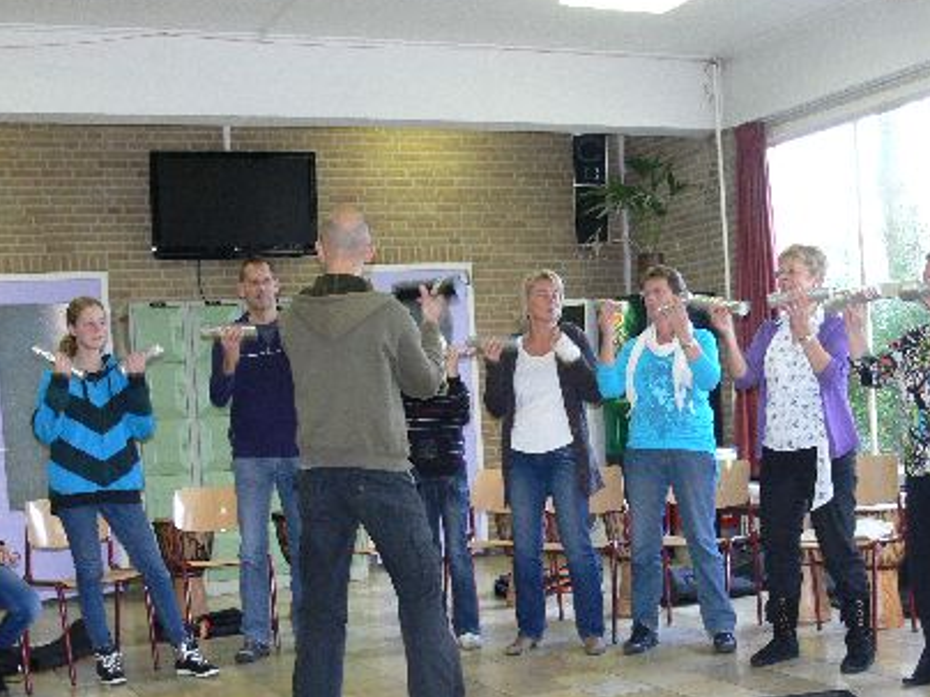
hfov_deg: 36.5
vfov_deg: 27.8
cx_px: 615
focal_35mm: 52
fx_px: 1397
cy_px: 483
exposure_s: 1/30
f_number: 2.8
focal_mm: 7.4
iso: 250
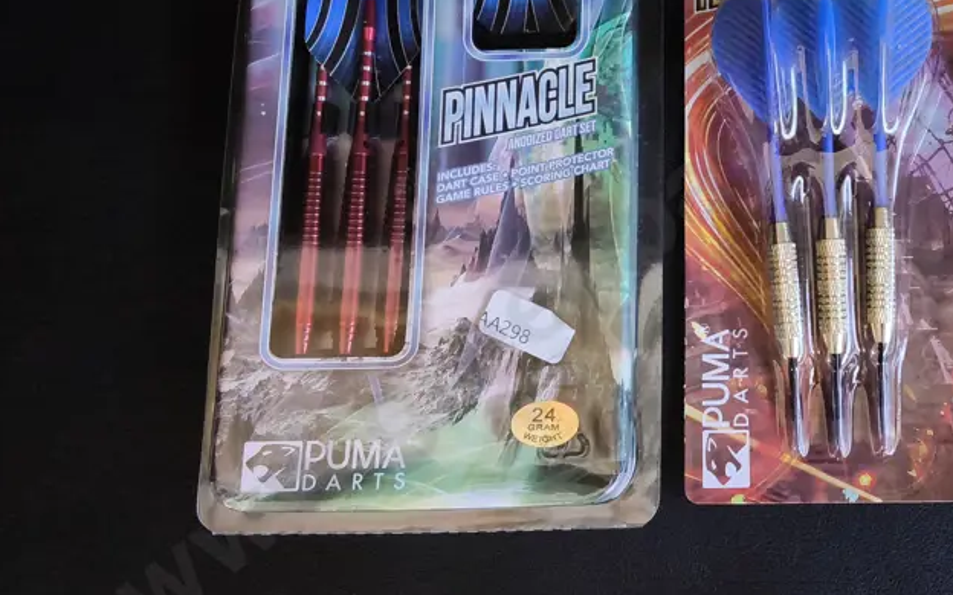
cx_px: 754
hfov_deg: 41.0
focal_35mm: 47
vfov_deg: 27.0
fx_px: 1221
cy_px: 146
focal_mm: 2.87
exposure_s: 1/120
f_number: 2
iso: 320
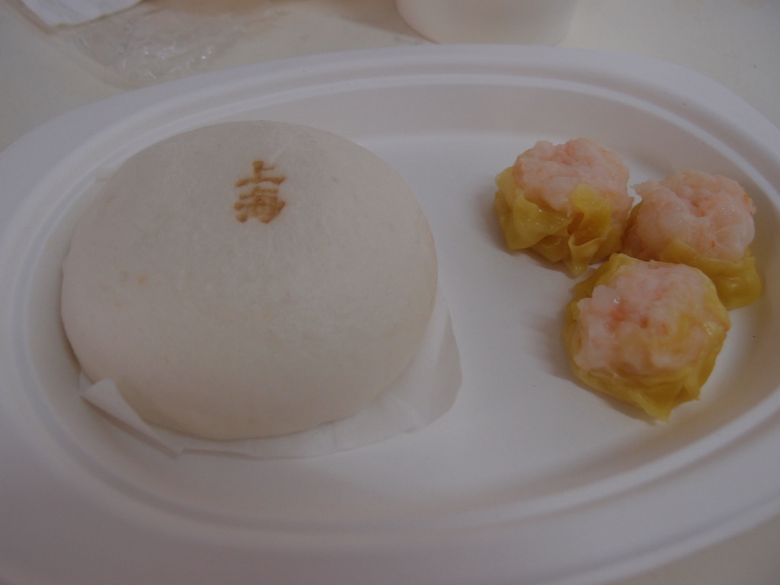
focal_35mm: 28
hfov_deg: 63.4
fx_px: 631
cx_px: 390
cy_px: 292
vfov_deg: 49.7
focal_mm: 6
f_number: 2
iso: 100
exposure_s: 1/60
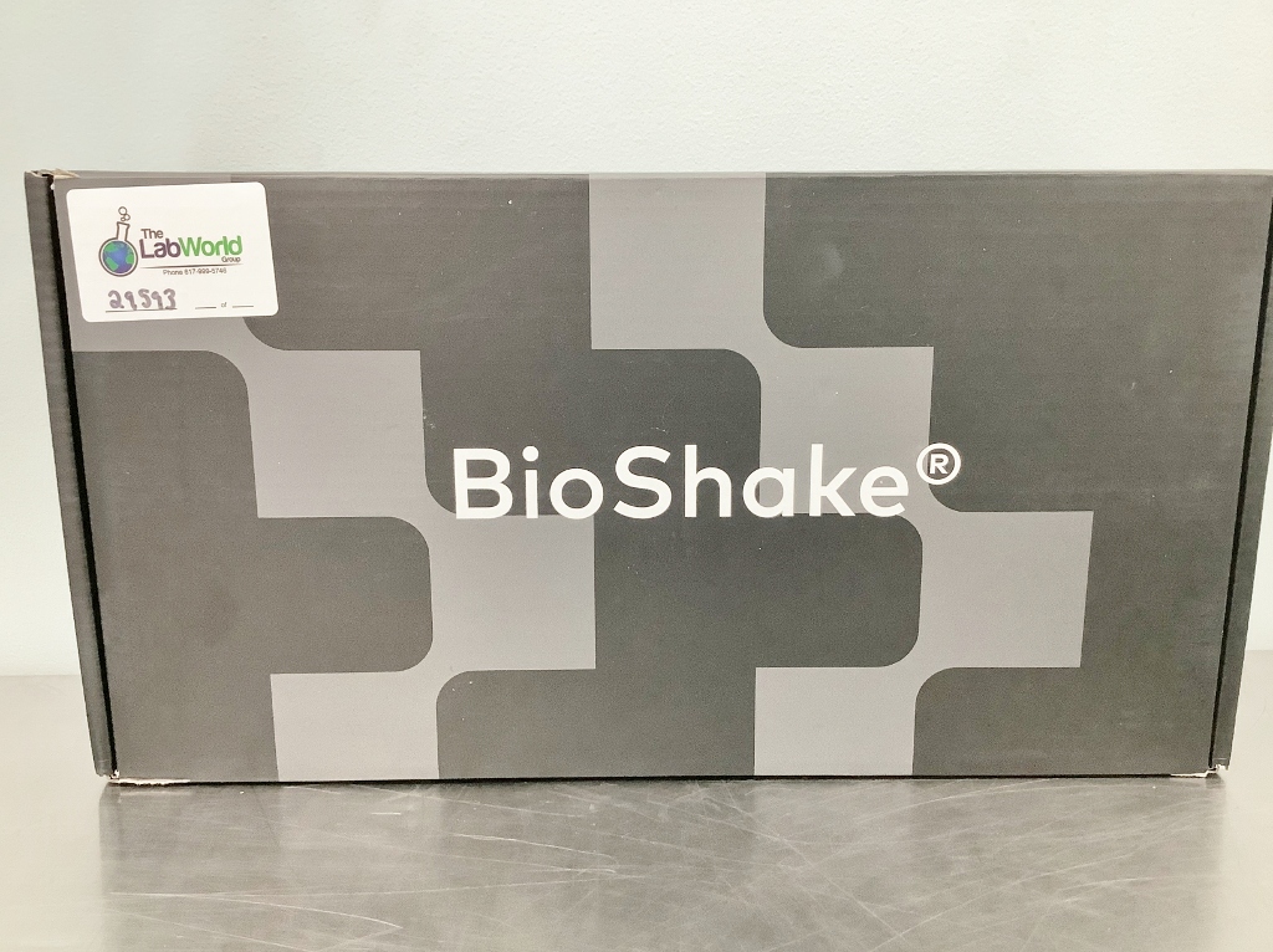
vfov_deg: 45.4
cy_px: 476
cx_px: 636
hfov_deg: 58.4
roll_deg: -0.7
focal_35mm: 31
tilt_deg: -13.0
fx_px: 1139
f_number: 2.4
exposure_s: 1/60
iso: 320
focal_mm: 3.3
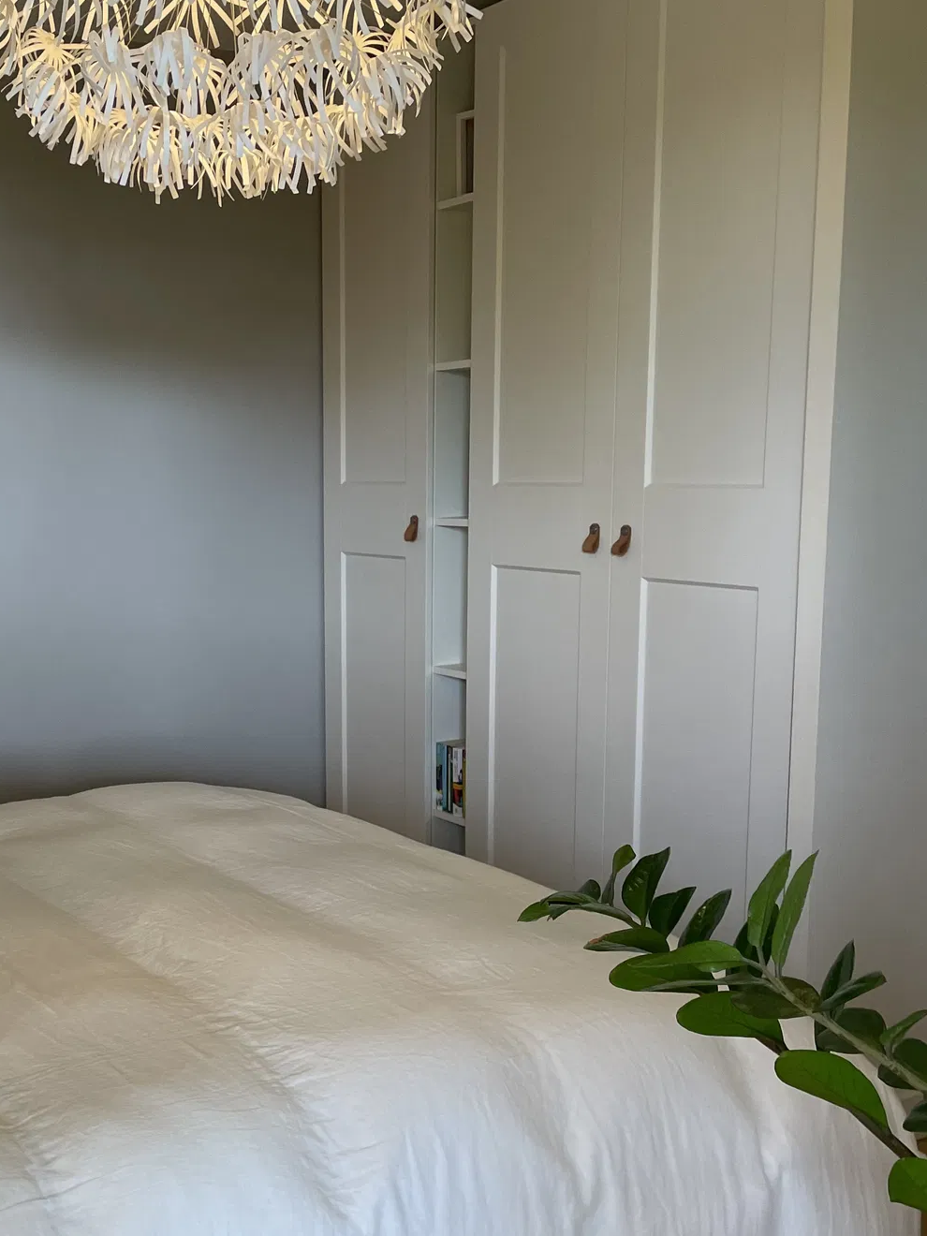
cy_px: 729
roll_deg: +1.9
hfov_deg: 33.4
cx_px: 185
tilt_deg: -10.8
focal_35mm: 42
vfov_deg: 44.6
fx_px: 1500
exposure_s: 1/100
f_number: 1.6
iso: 100
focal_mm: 4.2
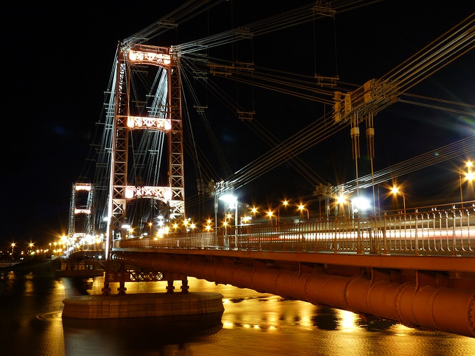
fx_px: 535
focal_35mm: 39
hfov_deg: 47.9
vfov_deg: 36.8
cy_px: 178
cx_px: 238
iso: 100
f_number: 6.3
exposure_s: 6
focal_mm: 4.8
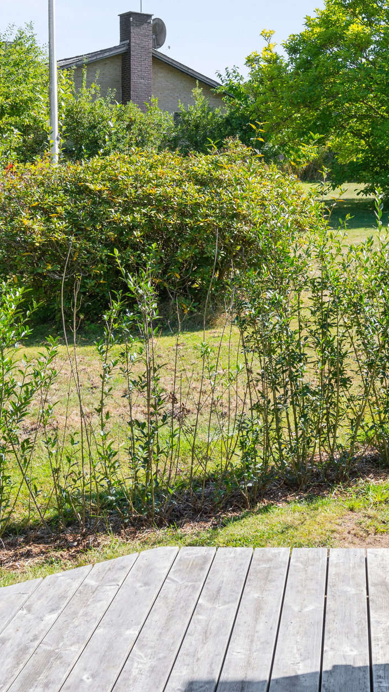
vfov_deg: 38.3
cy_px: 185
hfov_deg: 22.3
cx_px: 325
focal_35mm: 53
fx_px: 972
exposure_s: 1/125
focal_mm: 21
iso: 200
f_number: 8
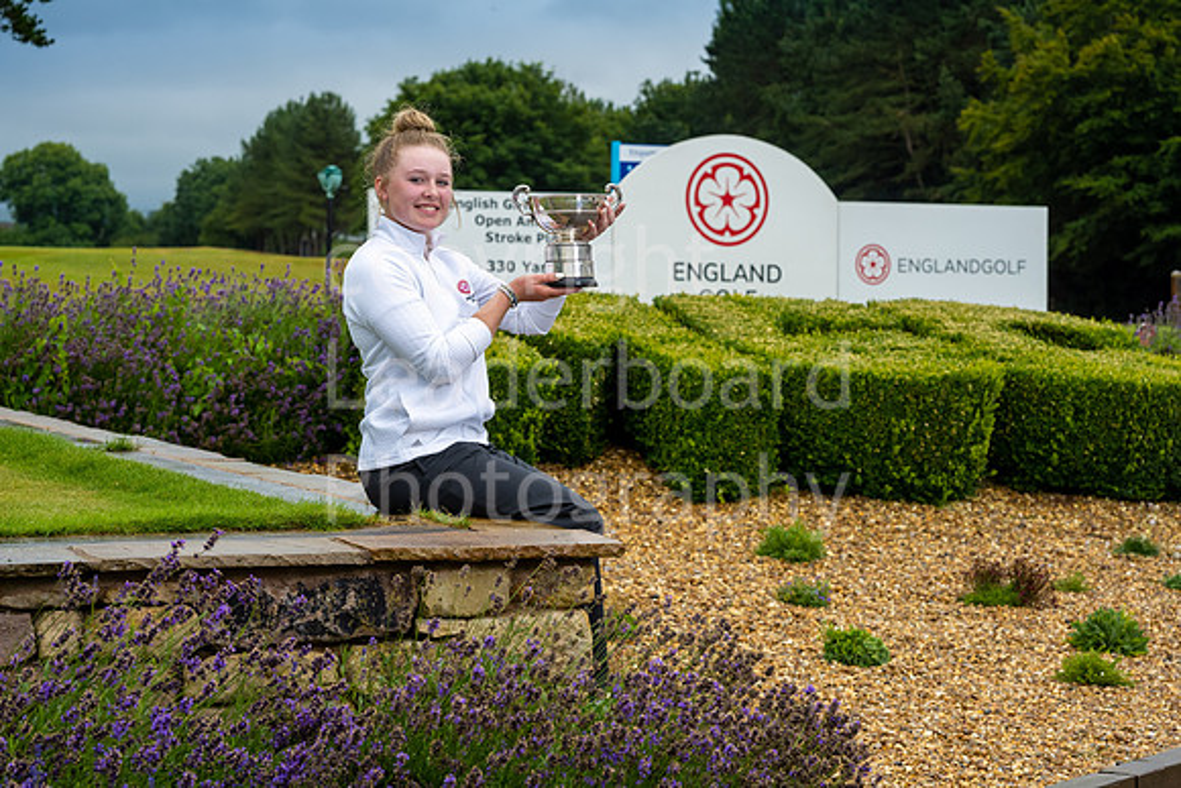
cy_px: 394
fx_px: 2789
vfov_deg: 16.1
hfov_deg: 23.9
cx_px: 590
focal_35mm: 85
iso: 320
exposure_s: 1/200
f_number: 7.1
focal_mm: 85
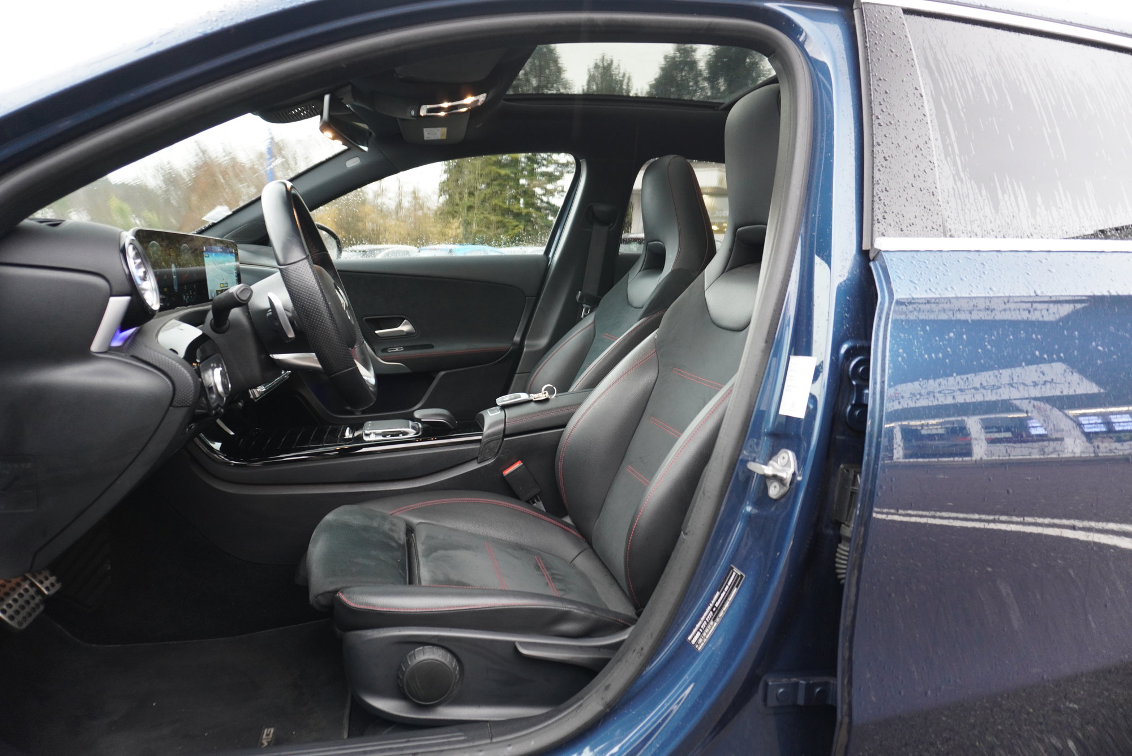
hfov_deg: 73.7
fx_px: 755
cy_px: 378
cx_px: 566
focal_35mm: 24
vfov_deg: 53.2
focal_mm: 16
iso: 640
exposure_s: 1/30
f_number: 3.5
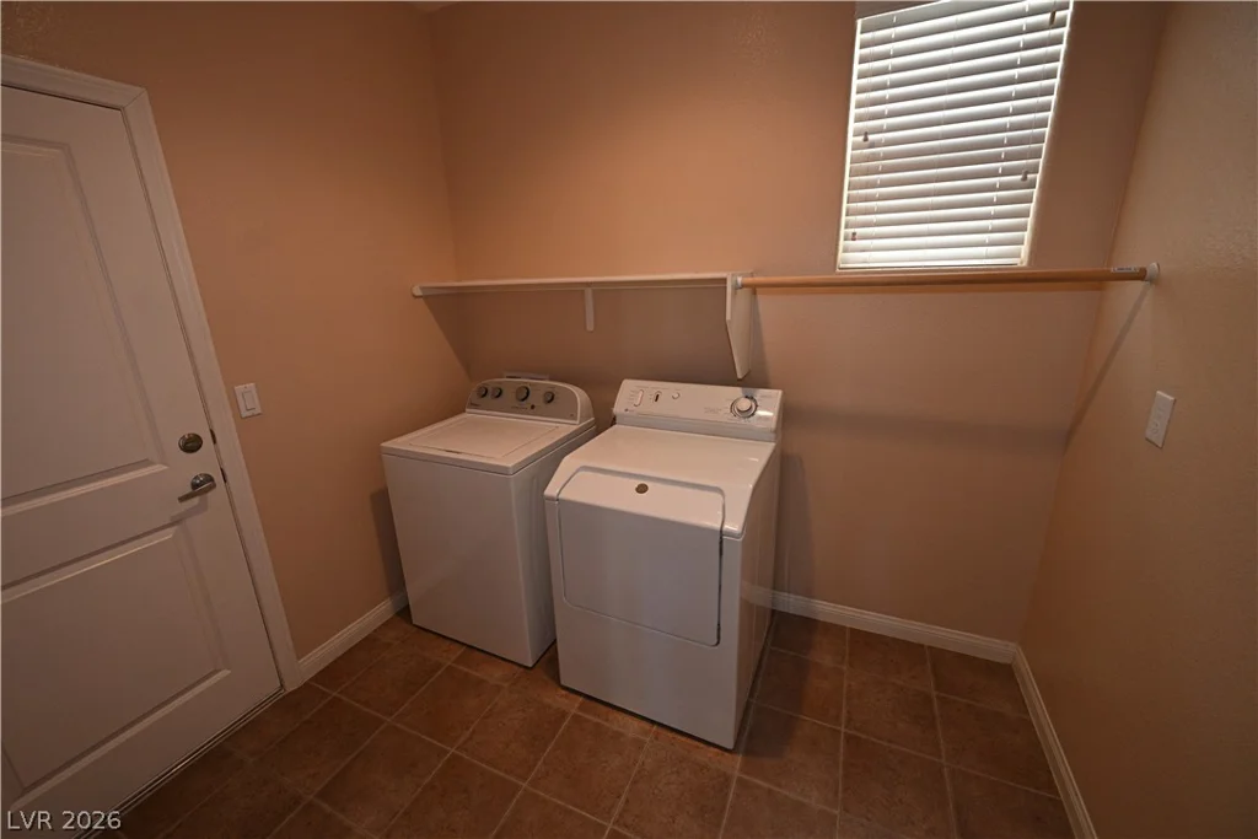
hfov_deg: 104.2
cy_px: 420
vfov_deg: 81.2
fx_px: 489
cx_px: 629
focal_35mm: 14
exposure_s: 1/60
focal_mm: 14
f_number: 4
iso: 1250
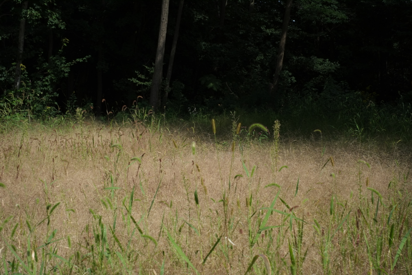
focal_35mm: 53
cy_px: 138
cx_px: 206
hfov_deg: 37.5
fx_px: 607
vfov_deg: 25.5
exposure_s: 1/125
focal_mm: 35
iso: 100
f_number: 10
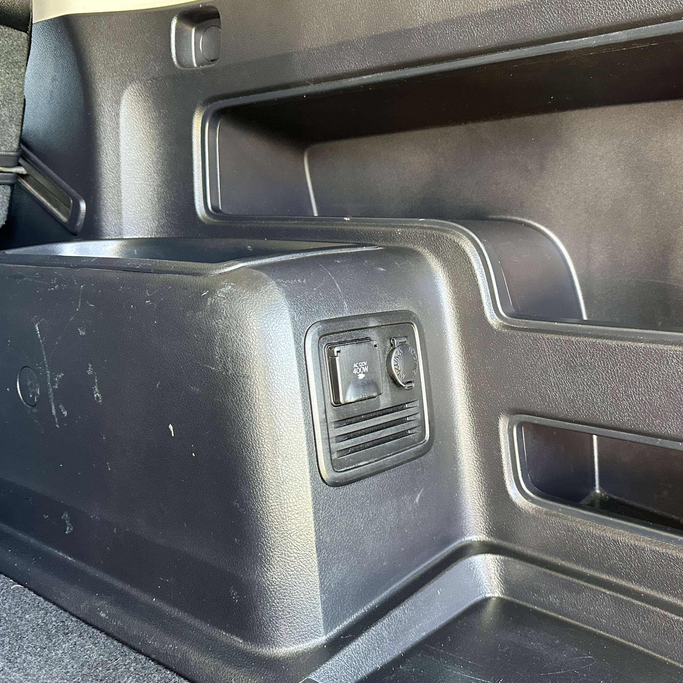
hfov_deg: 53.7
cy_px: 327
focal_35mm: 30
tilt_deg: -10.1
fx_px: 670
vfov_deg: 54.0
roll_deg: +2.0
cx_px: 406
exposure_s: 1/60
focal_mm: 6.86
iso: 500
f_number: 1.78
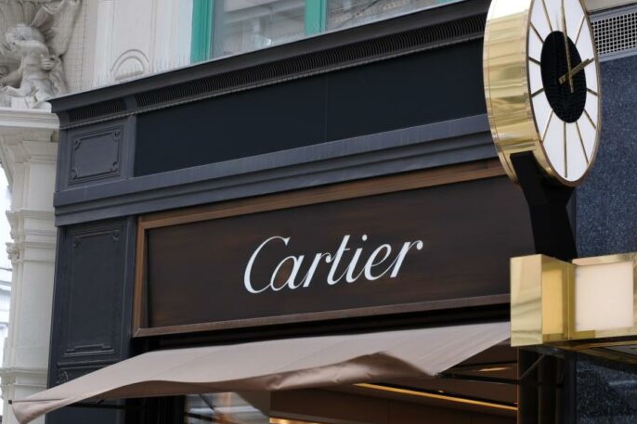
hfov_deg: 24.2
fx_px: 1486
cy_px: 191
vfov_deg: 16.3
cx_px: 328
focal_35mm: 84
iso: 200
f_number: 8
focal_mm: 50
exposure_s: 1/200
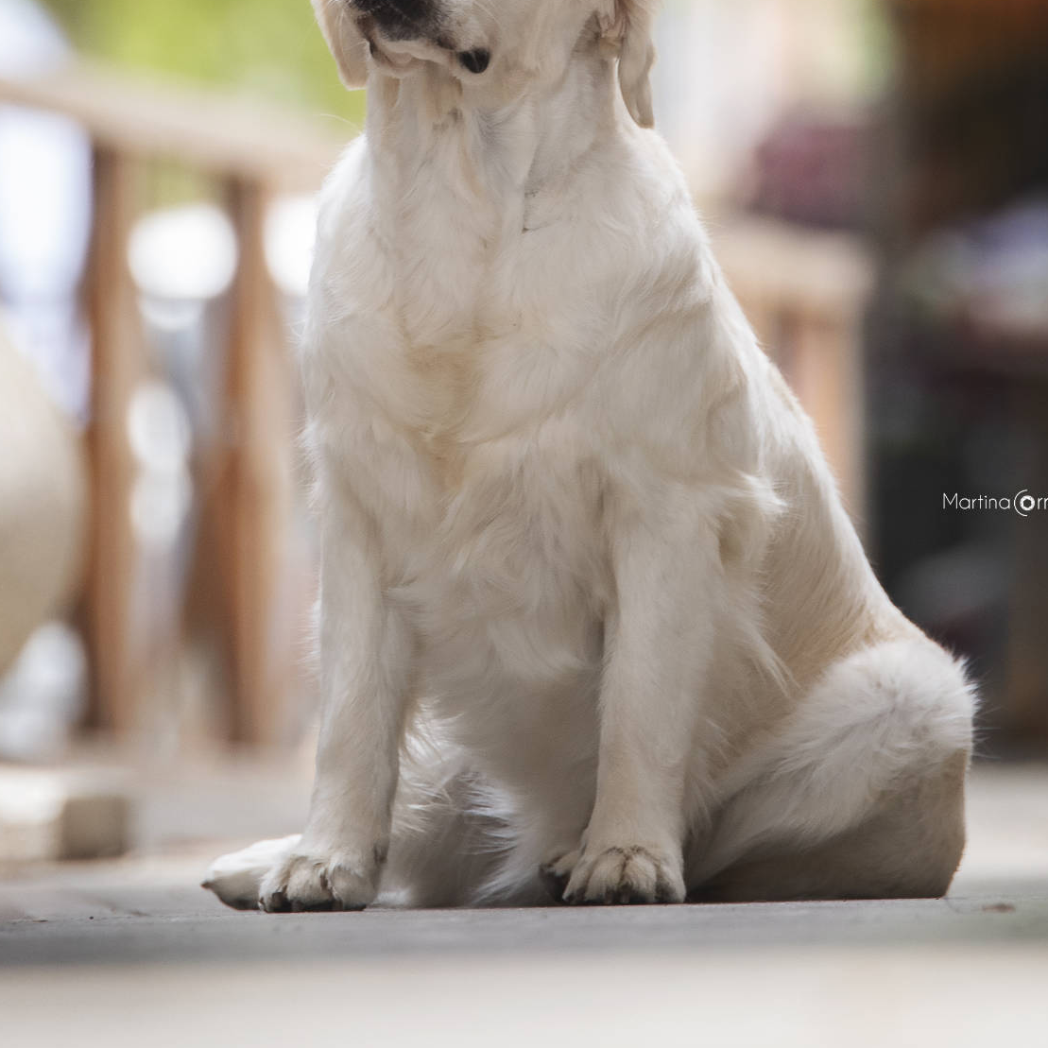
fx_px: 15105
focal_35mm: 441
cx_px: 568
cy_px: 341
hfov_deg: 4.0
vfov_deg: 4.0
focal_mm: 200
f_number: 2.8
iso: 320
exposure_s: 1/500
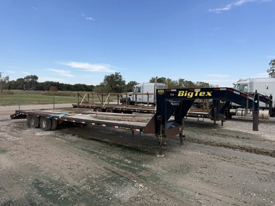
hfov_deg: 71.6
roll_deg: -1.4
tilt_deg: -3.8
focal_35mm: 24
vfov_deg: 56.8
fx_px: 191
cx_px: 138
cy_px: 103
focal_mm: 6.76
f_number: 1.78
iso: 80
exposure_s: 1/3279
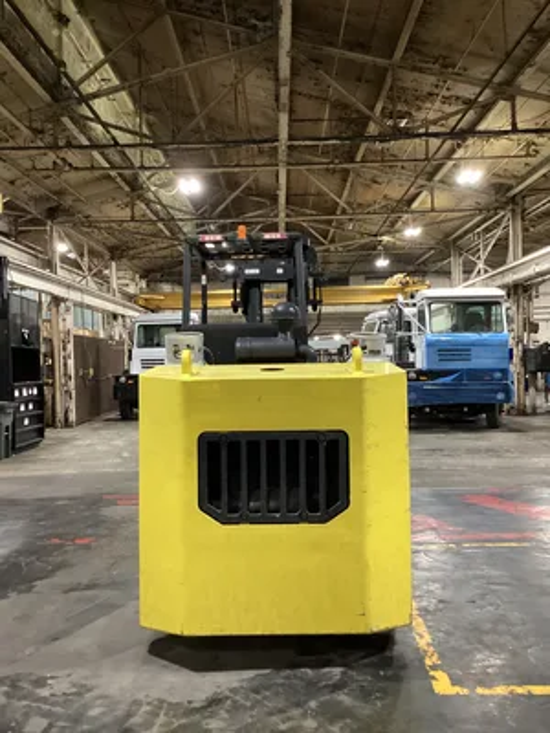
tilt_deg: -0.7
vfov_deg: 58.4
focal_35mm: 31
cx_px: 275
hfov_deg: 45.4
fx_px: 657
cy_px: 366
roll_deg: +1.1
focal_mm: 3.3
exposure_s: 1/40
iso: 400
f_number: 2.4
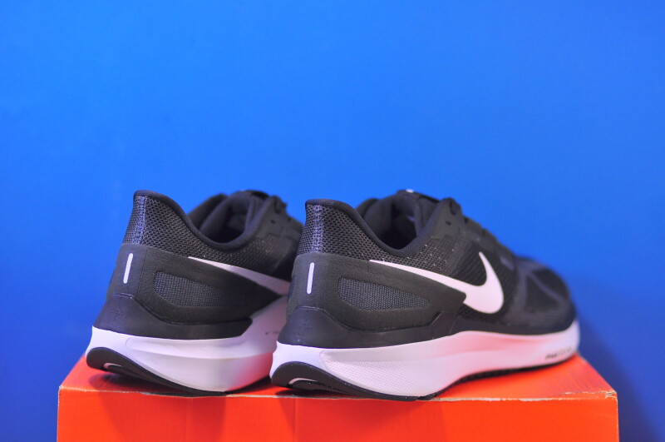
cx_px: 332
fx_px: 1383
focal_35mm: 75
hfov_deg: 27.0
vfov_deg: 18.1
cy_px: 221
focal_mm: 50
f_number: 2.2
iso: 250
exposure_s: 1/320
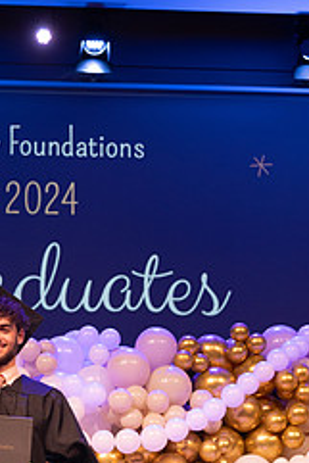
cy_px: 340
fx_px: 1247
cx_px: 42
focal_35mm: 97
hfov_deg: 14.0
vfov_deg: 20.9
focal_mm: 52
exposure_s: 1/200
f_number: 4
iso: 1600
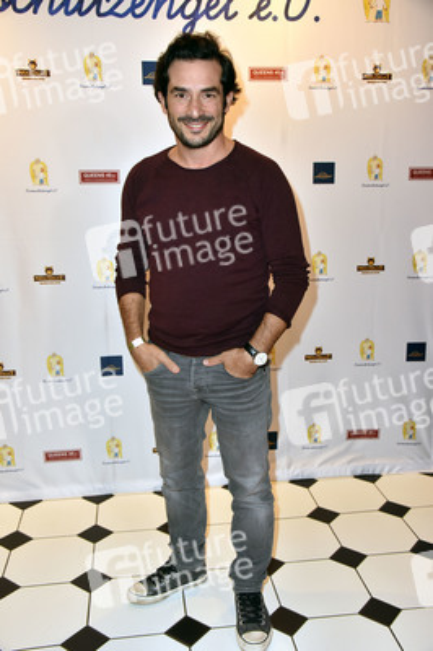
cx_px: 216
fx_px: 651
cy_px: 326
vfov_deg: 53.2
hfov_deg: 36.8
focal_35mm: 36
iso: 2000
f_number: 5.6
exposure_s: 1/200
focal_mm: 36
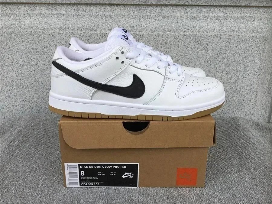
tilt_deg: -18.6
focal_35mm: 31
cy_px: 102
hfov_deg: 58.4
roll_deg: -0.2
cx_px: 136
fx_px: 244
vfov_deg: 45.4
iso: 25
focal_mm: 3.3
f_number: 2.4
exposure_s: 1/377
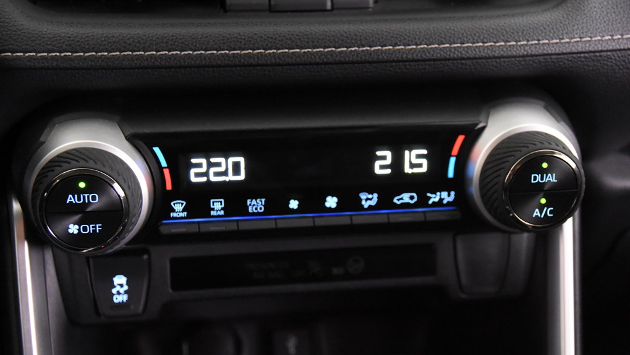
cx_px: 314
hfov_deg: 34.9
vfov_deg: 20.0
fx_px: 1002
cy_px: 196
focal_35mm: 60
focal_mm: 38
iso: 6400
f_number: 3.5
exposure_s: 1/60
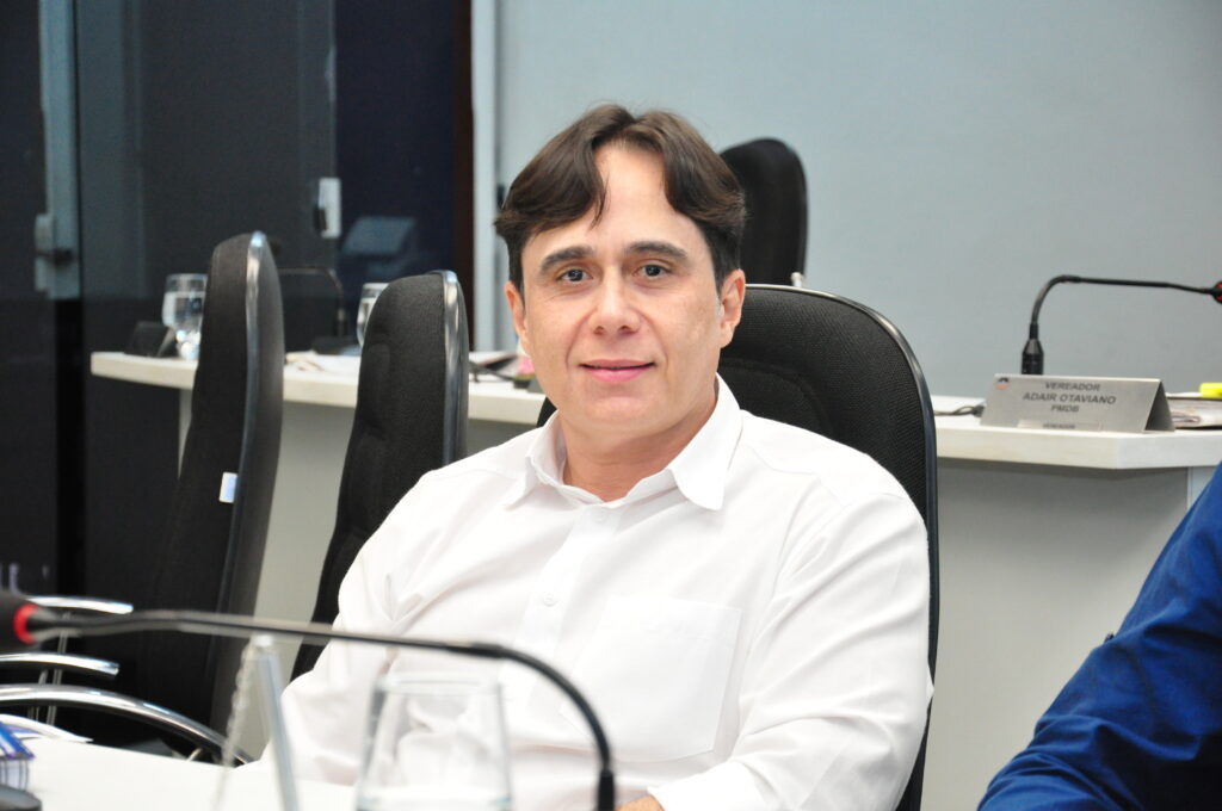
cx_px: 611
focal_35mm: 105
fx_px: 3560
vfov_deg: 13.0
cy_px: 406
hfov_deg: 19.5
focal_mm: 70
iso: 1600
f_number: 5.3
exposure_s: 1/80
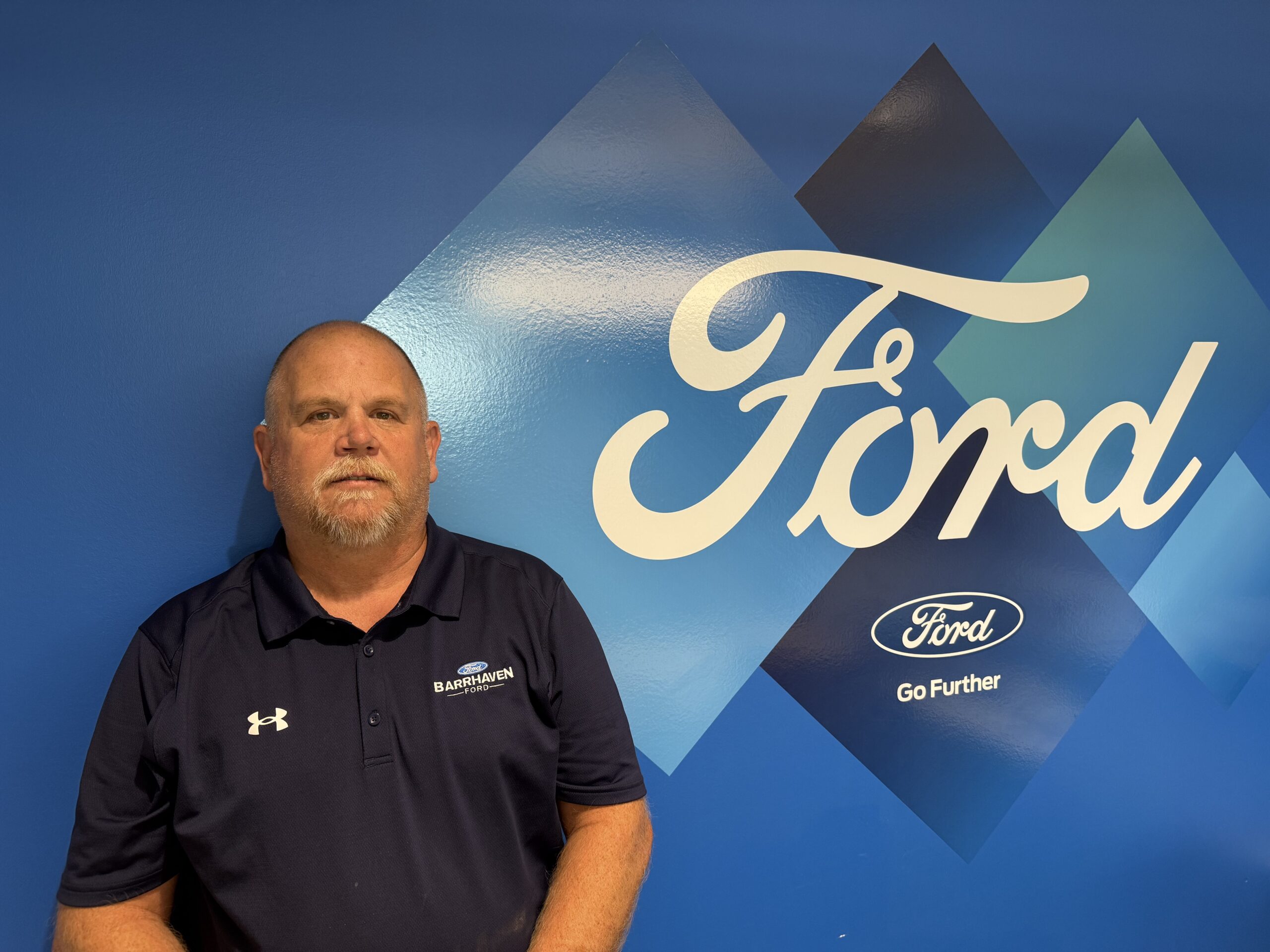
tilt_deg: -4.3
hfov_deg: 71.6
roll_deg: +0.0
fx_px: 881
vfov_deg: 56.8
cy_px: 476
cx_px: 635
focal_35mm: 24
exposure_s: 1/100
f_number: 1.78
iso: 160
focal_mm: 6.76
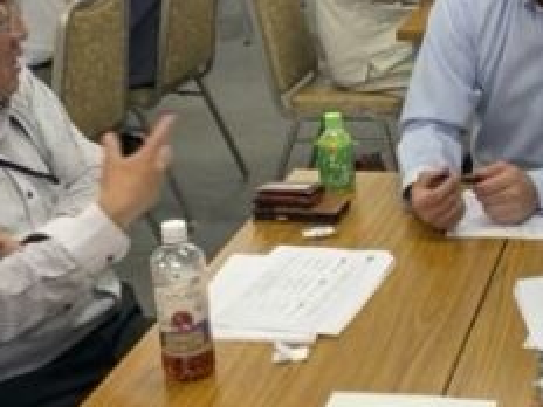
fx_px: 1349
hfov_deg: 22.4
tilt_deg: -21.3
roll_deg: +1.7
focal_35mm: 86
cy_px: 257
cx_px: 449
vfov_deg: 17.1
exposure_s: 1/50
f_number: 1.8
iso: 64
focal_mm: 4.25
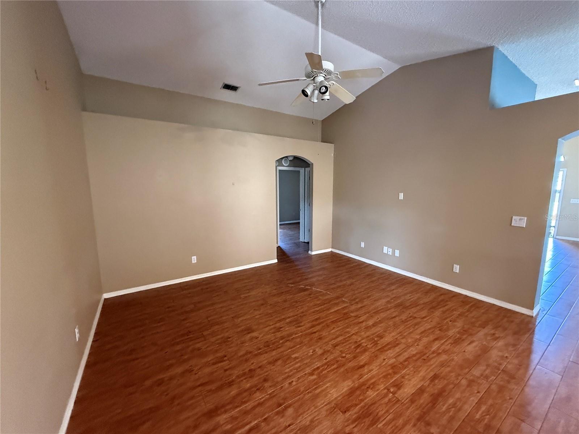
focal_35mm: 14
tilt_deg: -7.1
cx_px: 290
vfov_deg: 85.7
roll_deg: +0.6
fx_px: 234
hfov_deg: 102.1
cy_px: 217
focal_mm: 2.22
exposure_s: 1/60
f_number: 2.2
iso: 800
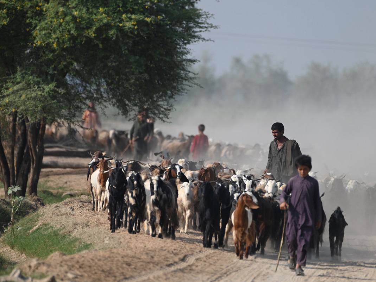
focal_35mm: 544
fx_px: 5909
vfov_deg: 2.7
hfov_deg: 3.6
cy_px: 141
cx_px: 210
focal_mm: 500
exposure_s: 1/1600
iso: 320
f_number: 5.6
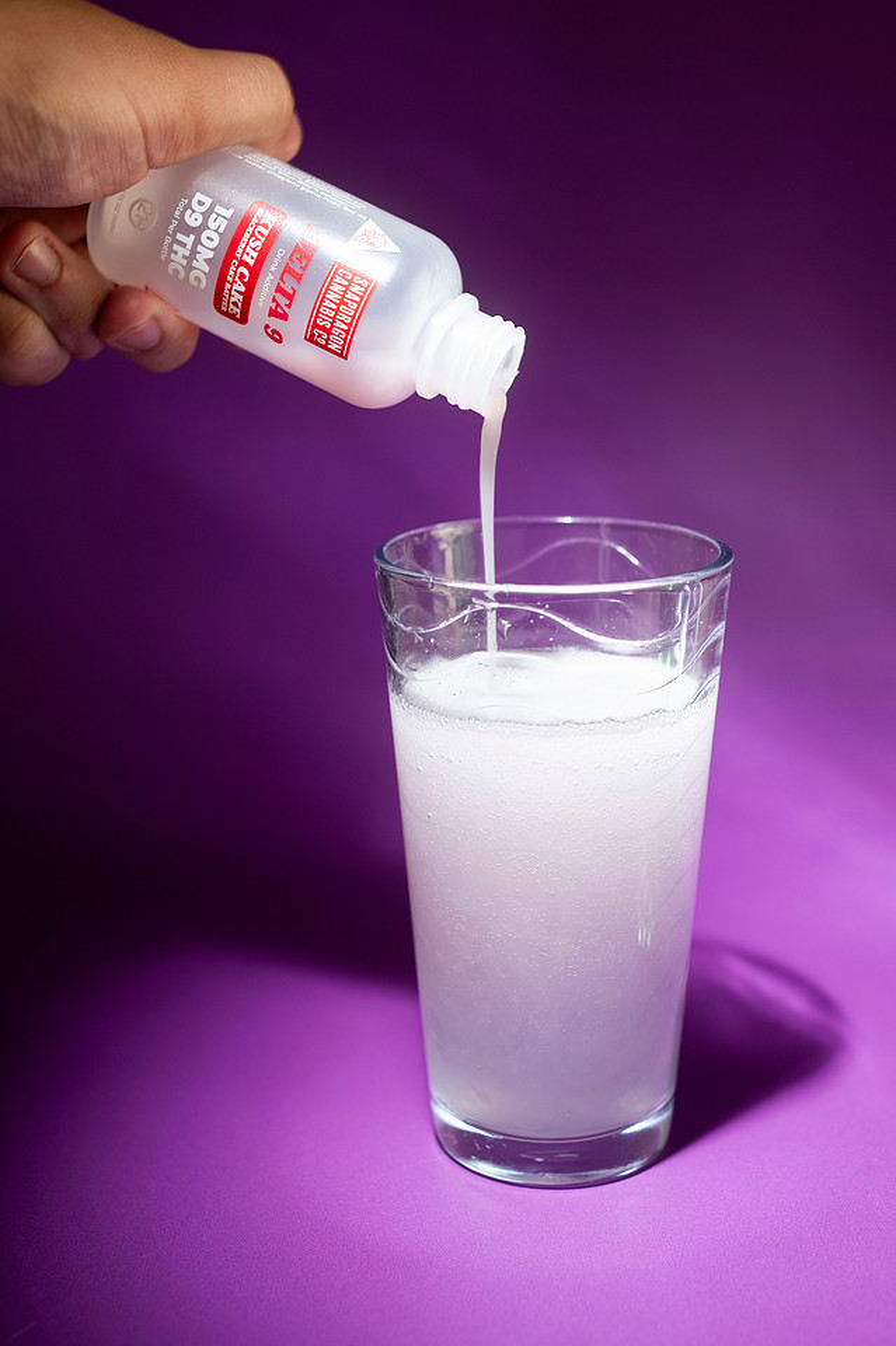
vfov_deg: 39.6
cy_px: 673
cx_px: 448
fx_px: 1869
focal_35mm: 50
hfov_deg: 27.0
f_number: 4
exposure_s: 1/60
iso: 400
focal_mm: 50
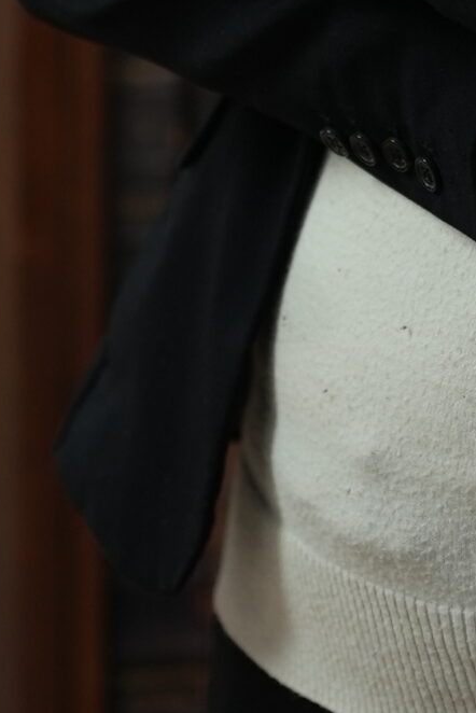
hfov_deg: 6.6
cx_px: 715
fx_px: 4061
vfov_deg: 9.7
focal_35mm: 205
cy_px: -457
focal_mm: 53
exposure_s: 1/100
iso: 400
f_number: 2.8
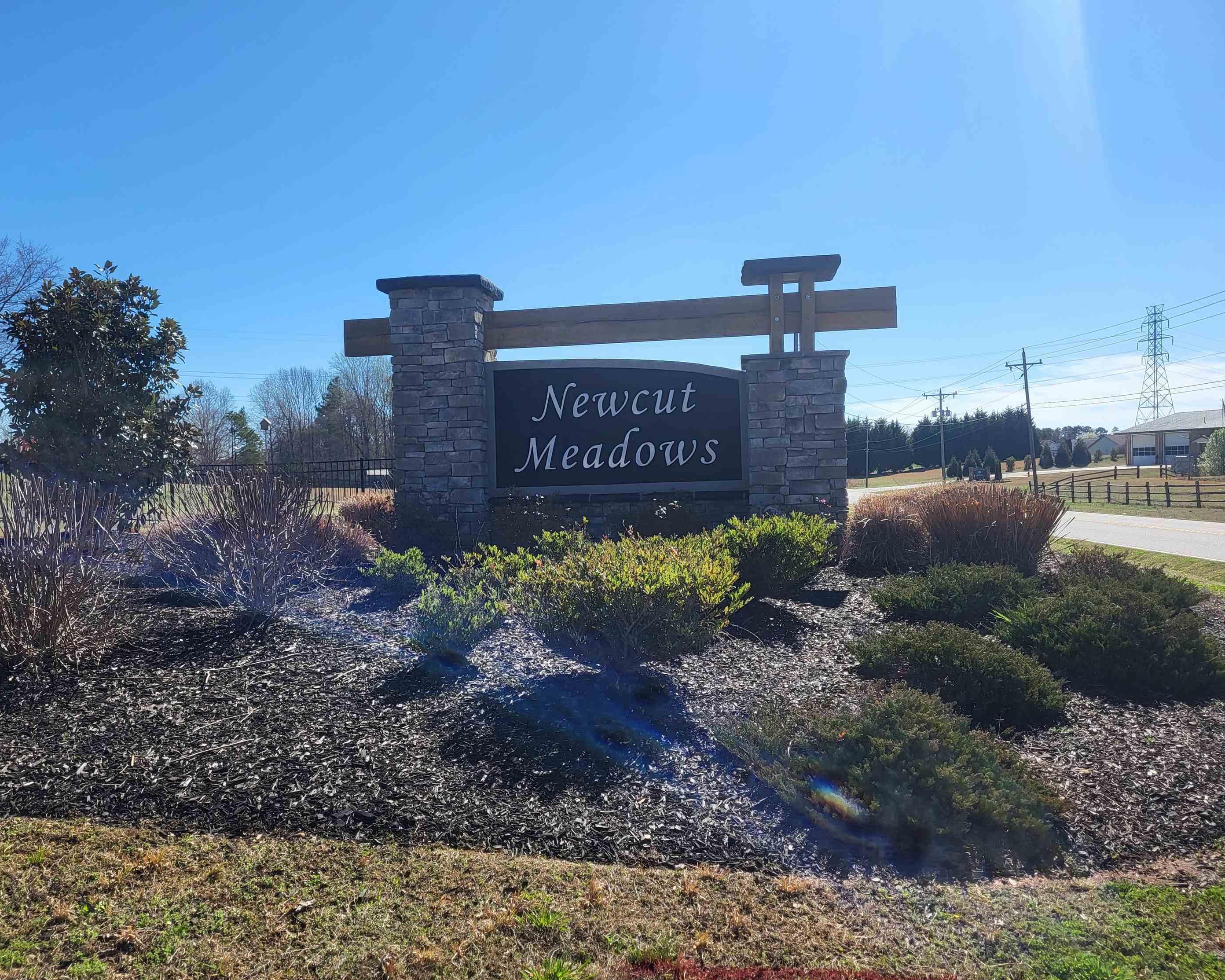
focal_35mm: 28
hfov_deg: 62.1
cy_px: 500
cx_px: 559
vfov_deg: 51.5
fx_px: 1015
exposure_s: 1/2517
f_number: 1.8
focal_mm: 5.4
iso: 40
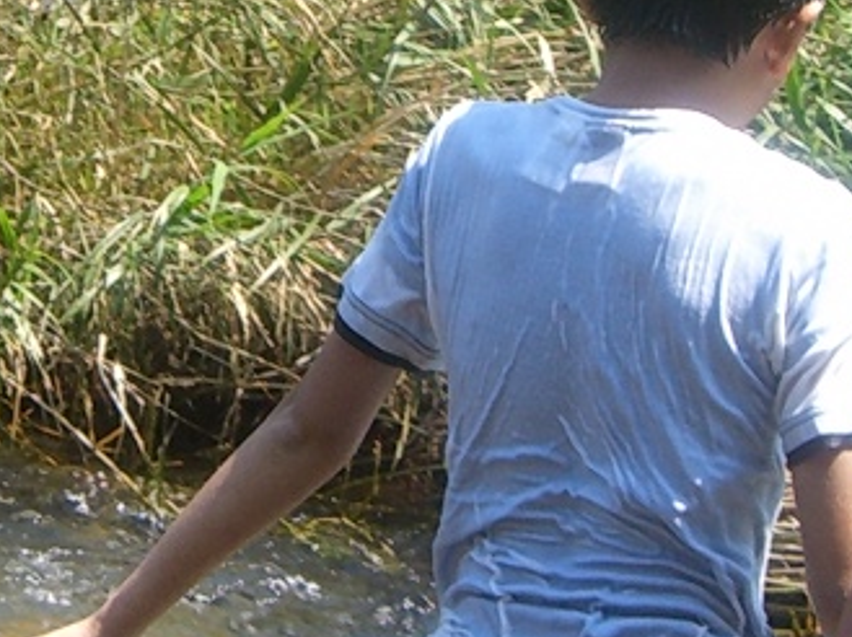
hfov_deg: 10.7
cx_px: 267
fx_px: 4548
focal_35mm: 185
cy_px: 176
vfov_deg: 8.0
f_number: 4.3
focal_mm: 6.2
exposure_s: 1/200
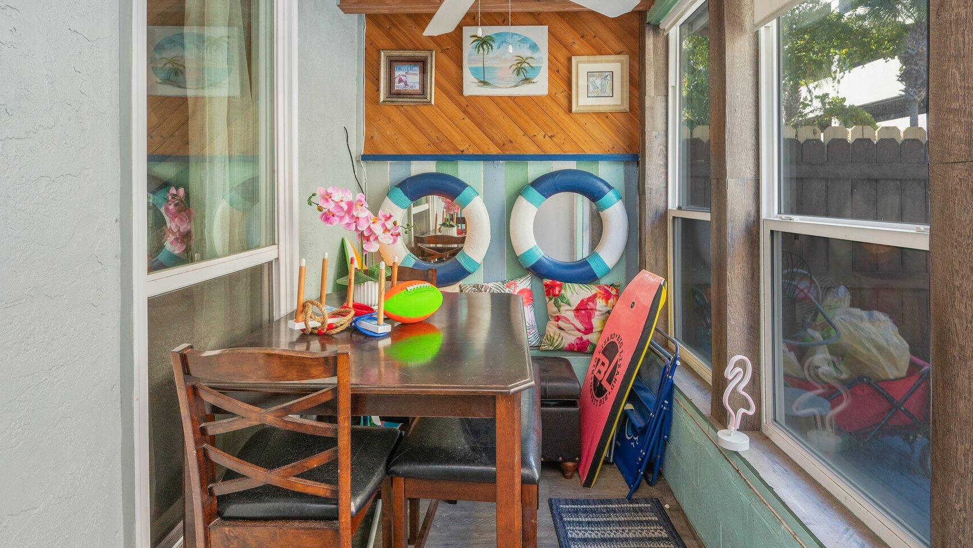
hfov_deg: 86.6
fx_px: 516
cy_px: 224
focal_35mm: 20
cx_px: 478
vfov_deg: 55.5
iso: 320
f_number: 9
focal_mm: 16
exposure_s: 1/30
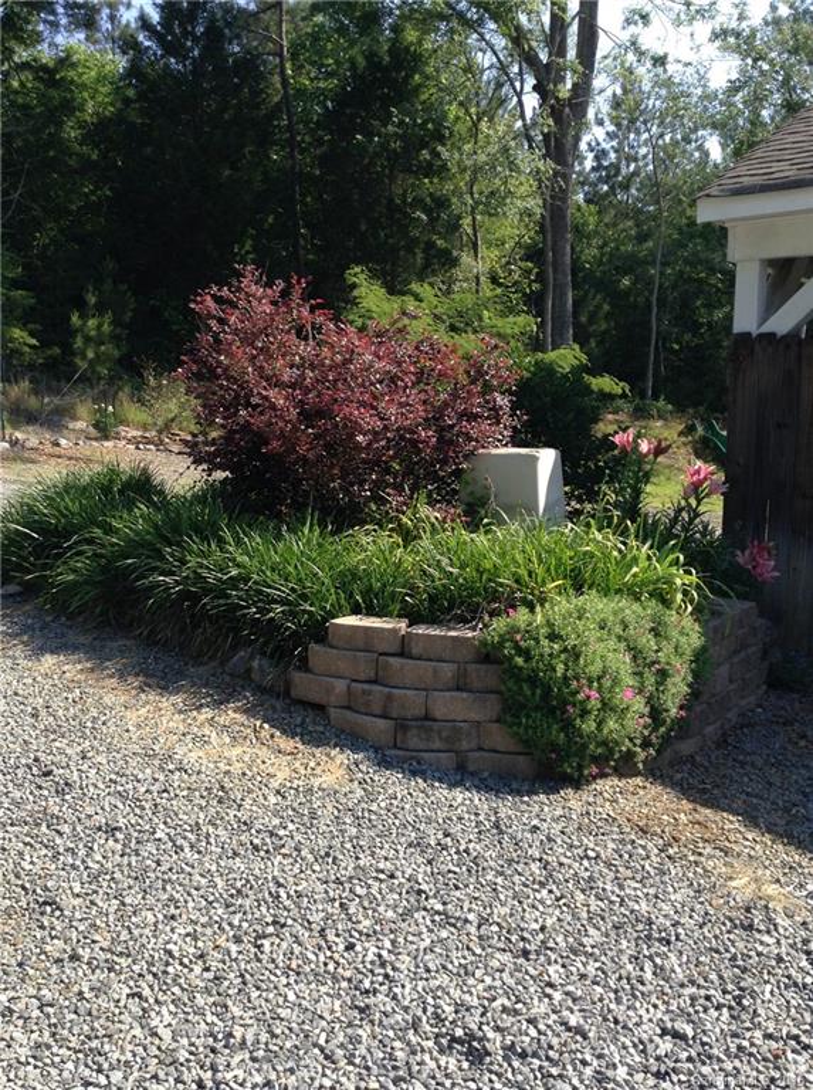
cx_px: 406
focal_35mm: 33
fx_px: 1037
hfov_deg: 42.8
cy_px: 545
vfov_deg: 55.4
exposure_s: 1/499
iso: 25
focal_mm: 3.3
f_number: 2.4
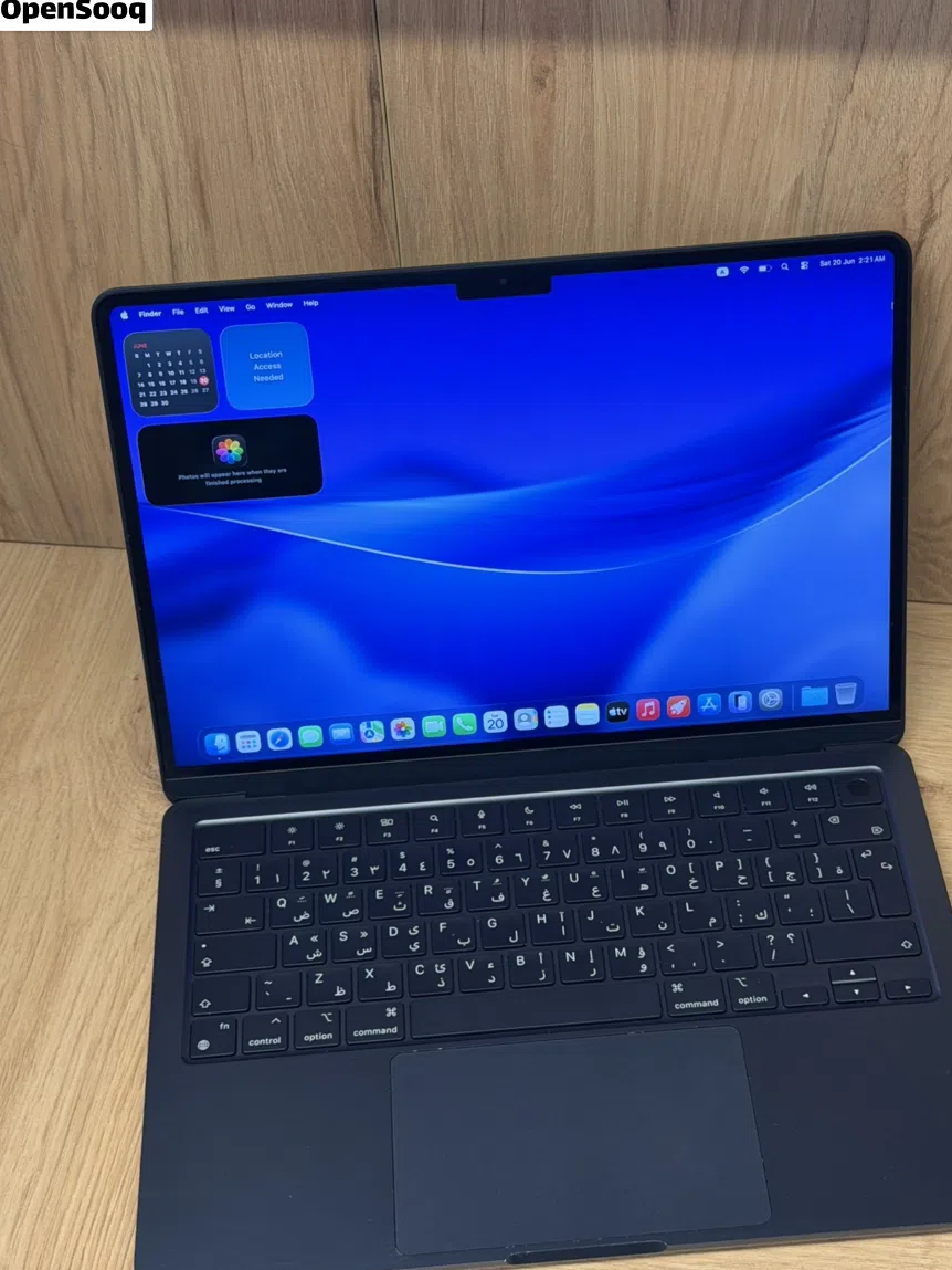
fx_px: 2090
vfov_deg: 33.8
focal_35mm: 57
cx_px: 531
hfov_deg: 25.6
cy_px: 679
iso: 200
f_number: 1.78
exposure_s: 1/50
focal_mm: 6.76
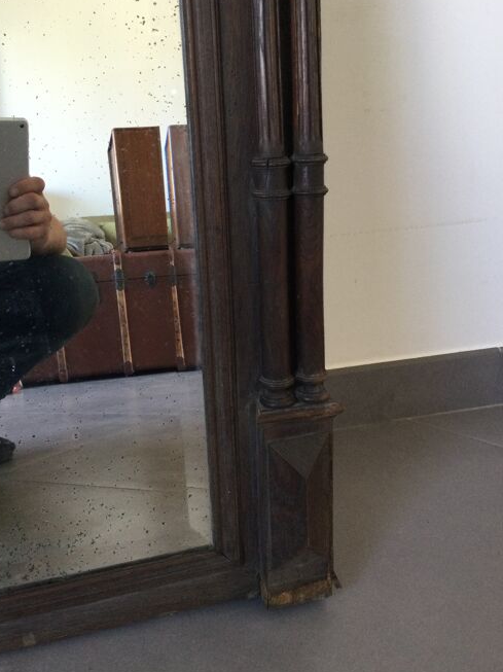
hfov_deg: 37.7
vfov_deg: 49.0
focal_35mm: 38
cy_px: 332
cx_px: 227
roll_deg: -1.0
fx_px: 737
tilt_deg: -26.8
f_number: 2.4
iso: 100
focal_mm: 3.3
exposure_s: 1/33
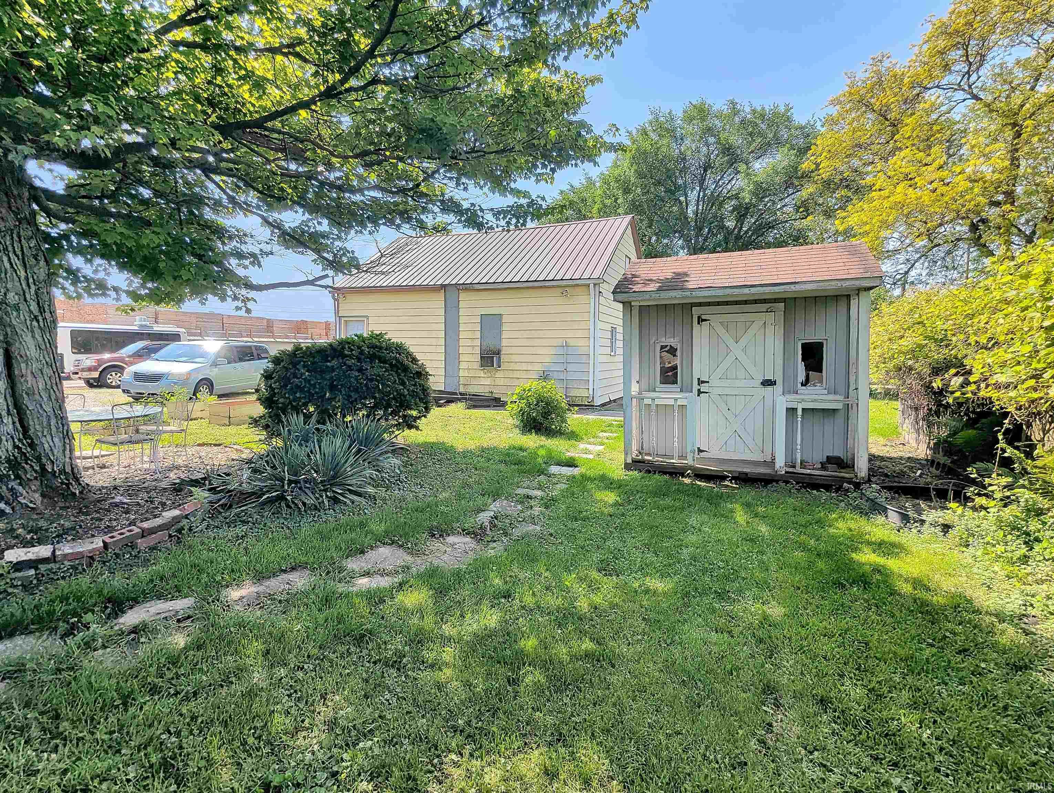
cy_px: 396
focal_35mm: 16
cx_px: 527
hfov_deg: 94.4
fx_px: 488
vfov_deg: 78.2
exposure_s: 1/1859
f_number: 2.2
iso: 46
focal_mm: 2.35
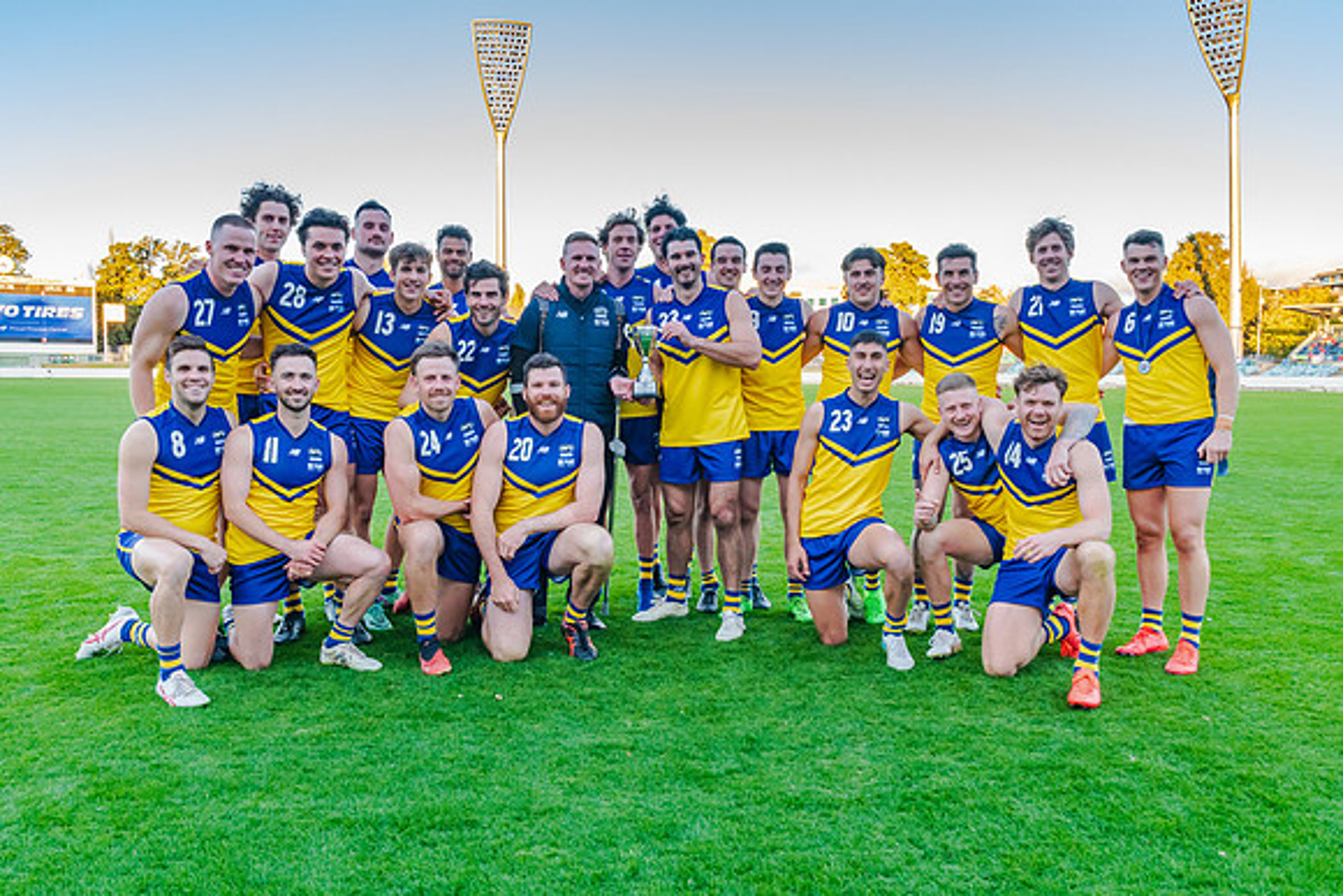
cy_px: 448
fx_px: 1121
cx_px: 672
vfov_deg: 43.6
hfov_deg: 61.8
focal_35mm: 30
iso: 800
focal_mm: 20
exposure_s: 1/125
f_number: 8
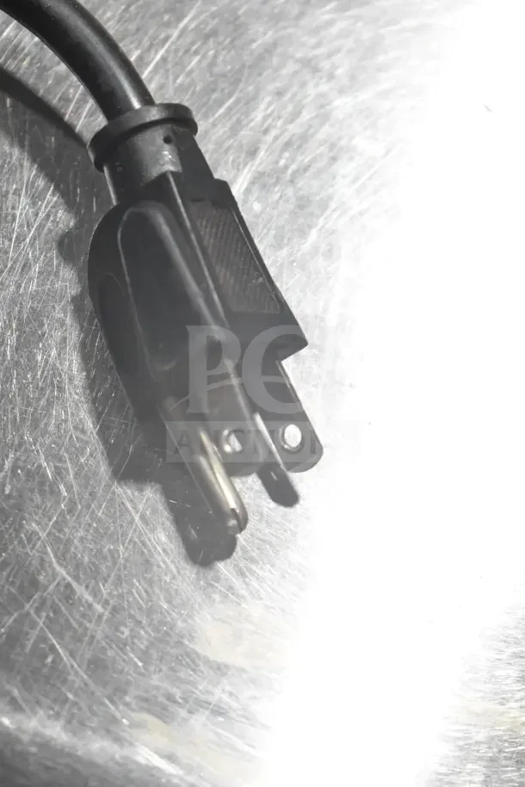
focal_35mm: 82
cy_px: 394
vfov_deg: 24.6
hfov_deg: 16.6
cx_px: 262
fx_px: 1803
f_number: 6.3
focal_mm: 55
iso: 1600
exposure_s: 1/160
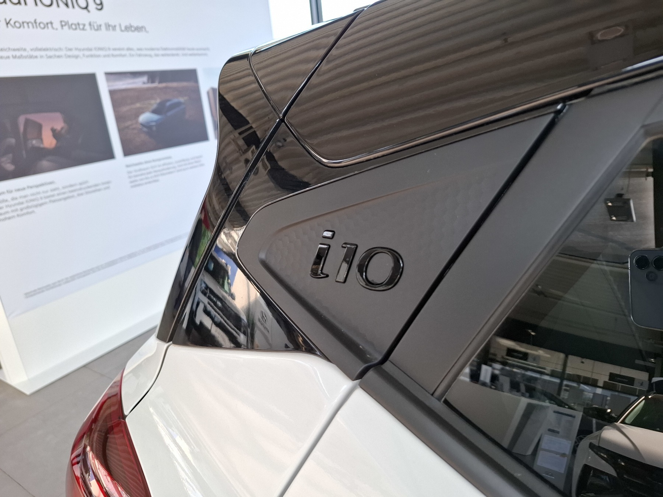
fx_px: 441
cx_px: 332
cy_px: 248
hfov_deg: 73.9
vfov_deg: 58.9
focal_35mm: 23
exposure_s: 1/122
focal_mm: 5.54
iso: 50
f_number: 1.8
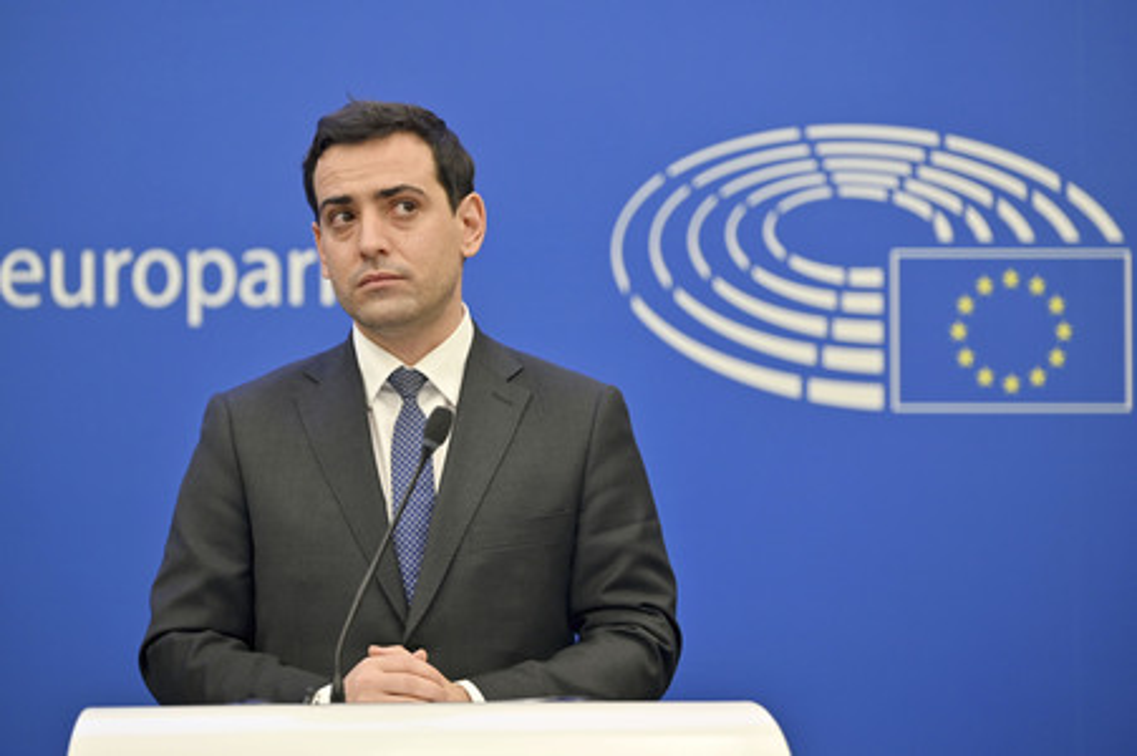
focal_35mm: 140
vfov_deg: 9.8
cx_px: 568
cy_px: 378
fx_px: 4418
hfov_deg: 14.7
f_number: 2.8
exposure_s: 1/100
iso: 400
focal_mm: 140
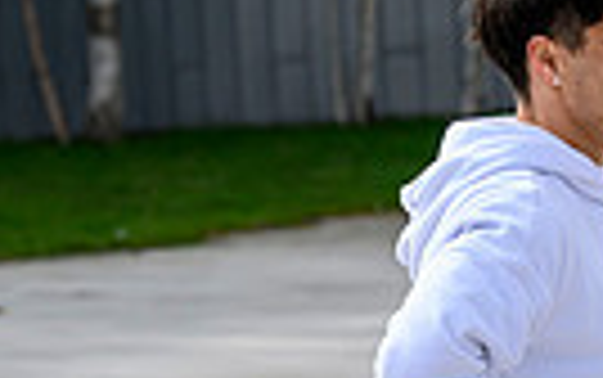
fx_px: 6036
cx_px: 1079
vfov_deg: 3.6
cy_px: 557
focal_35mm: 367
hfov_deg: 5.6
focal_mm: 72
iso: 400
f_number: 3.5
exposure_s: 1/2500
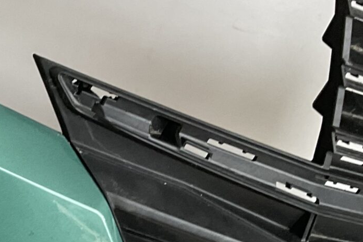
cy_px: 257
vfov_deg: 12.2
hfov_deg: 16.3
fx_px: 1119
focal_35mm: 111
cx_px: -228
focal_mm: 3
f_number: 1.8
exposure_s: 1/50
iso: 50
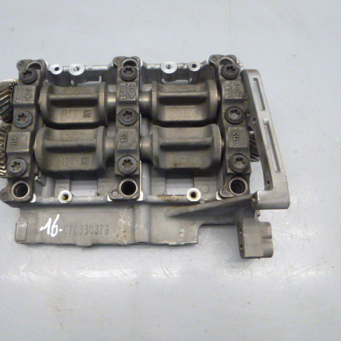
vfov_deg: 54.0
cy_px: 172
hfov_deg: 53.9
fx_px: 334
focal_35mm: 30
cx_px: 148
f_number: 3.9
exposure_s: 1/100
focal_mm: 4.5
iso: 800
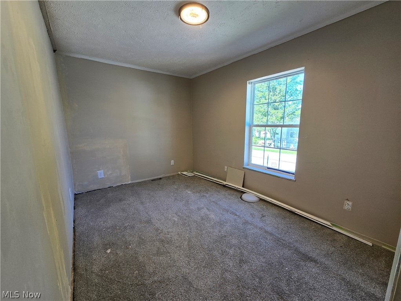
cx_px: 200
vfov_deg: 89.9
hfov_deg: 106.2
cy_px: 150
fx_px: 151
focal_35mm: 13
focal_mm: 2.2
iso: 50
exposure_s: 1/60
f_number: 2.2
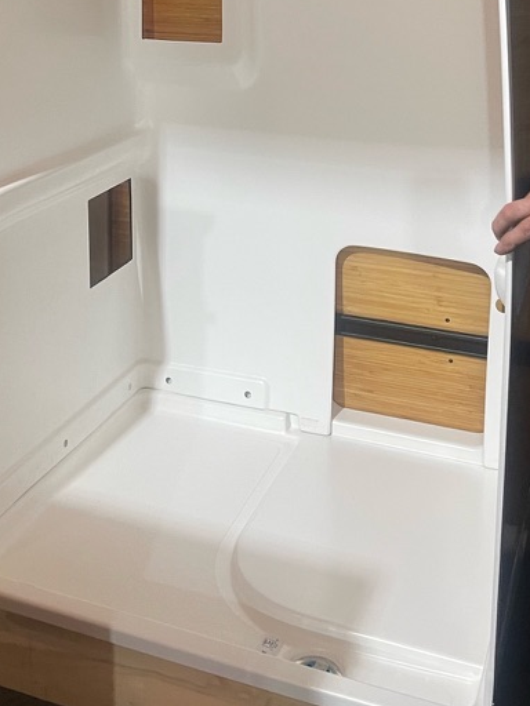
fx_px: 1062
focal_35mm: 52
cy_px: 46
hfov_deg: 27.9
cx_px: 189
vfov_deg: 34.4
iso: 250
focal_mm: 5.1
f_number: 1.6
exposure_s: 1/49
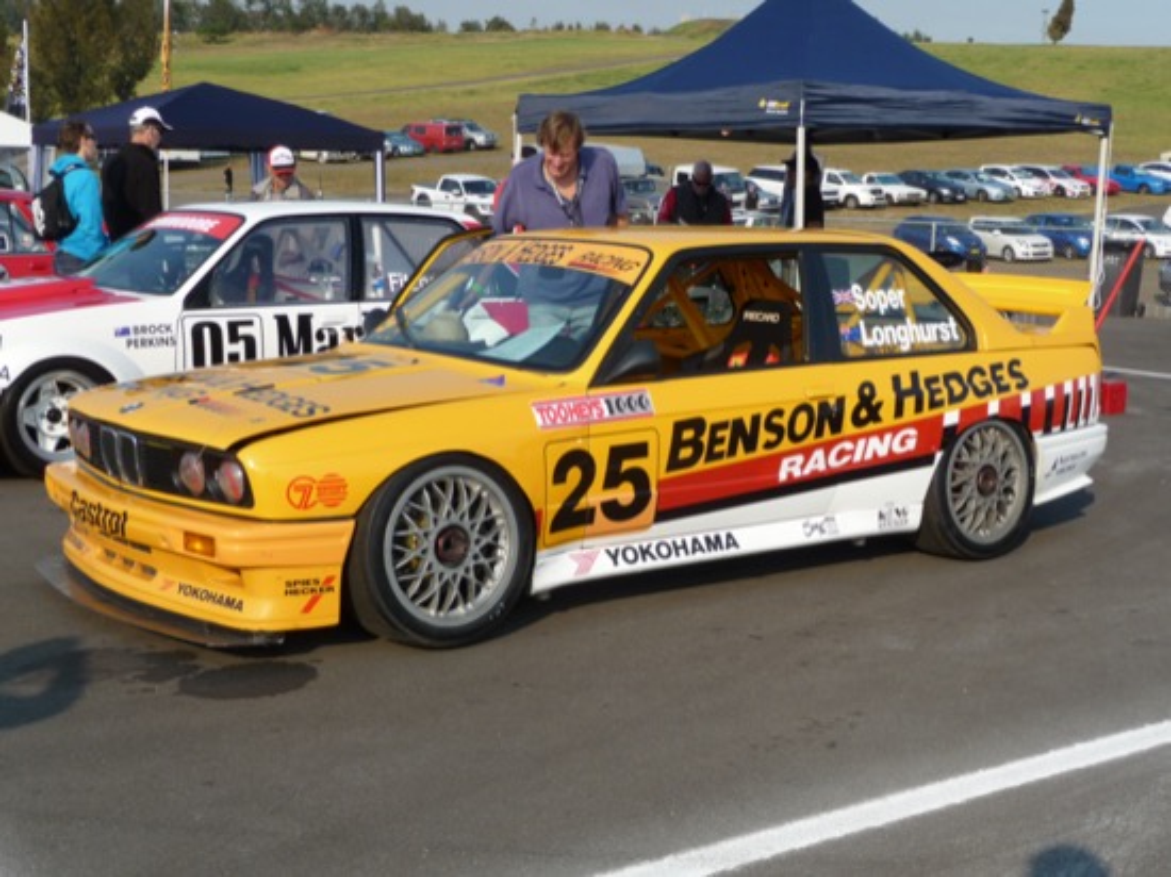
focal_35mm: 50
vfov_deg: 29.1
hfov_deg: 38.2
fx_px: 1691
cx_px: 586
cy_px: 438
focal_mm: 8.5
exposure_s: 1/640
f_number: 4.2
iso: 100
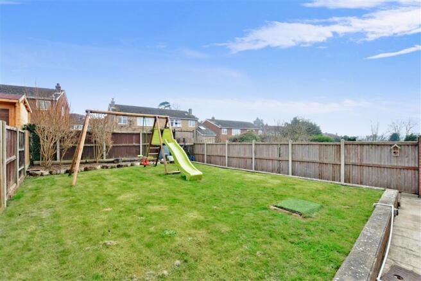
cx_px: 210
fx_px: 175
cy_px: 140
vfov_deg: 77.3
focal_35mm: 15
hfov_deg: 100.4
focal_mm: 10
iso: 400
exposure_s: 1/200
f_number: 7.1
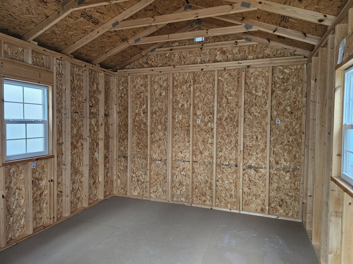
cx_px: 176
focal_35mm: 23
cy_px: 132
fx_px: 235
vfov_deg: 58.9
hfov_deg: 73.9
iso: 640
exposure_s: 1/30
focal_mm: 6.3
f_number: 1.7
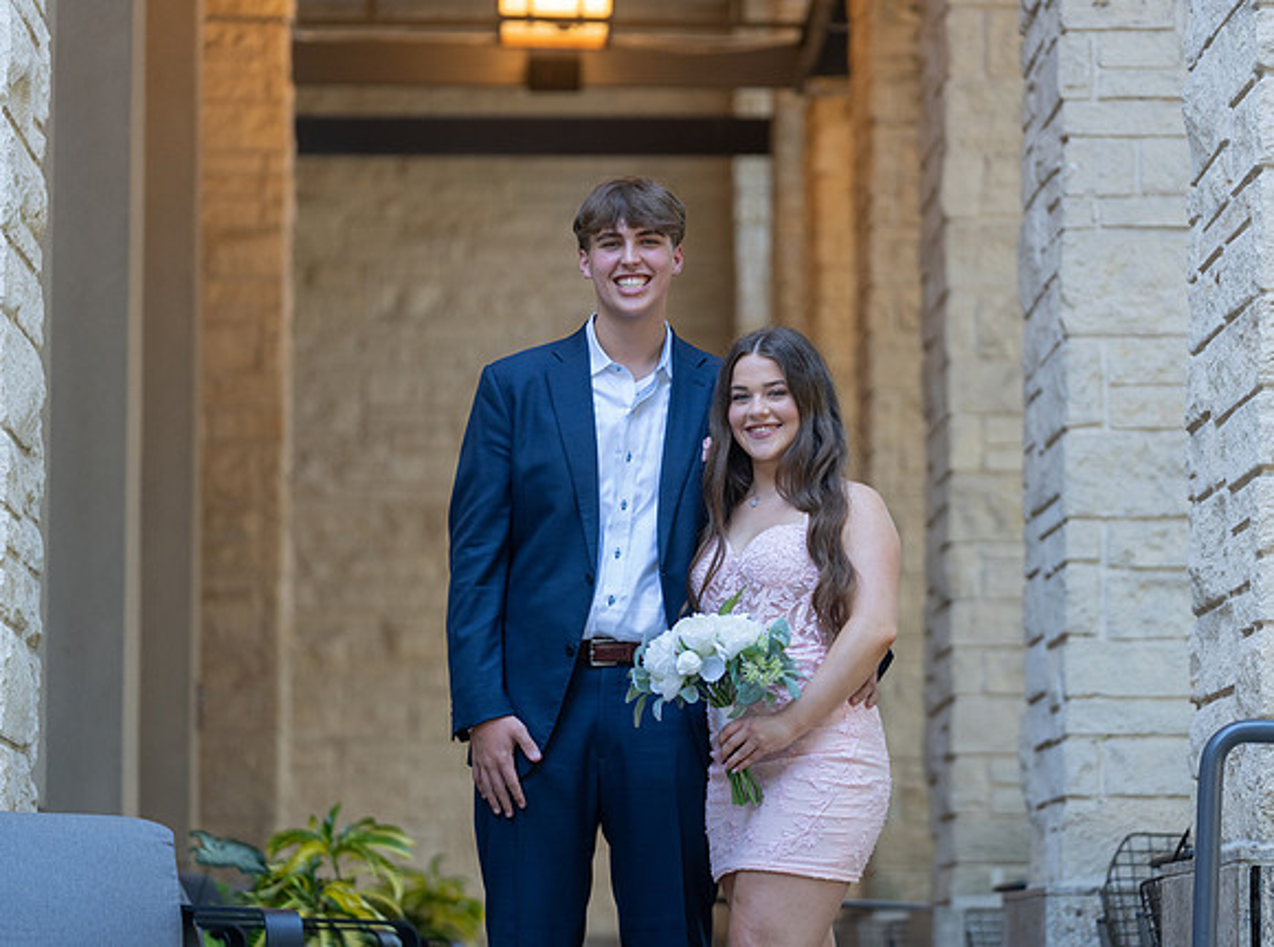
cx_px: 631
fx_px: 4830
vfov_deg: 11.2
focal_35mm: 132
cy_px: 473
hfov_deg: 15.0
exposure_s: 1/320
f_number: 2.8
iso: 1000
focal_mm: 118
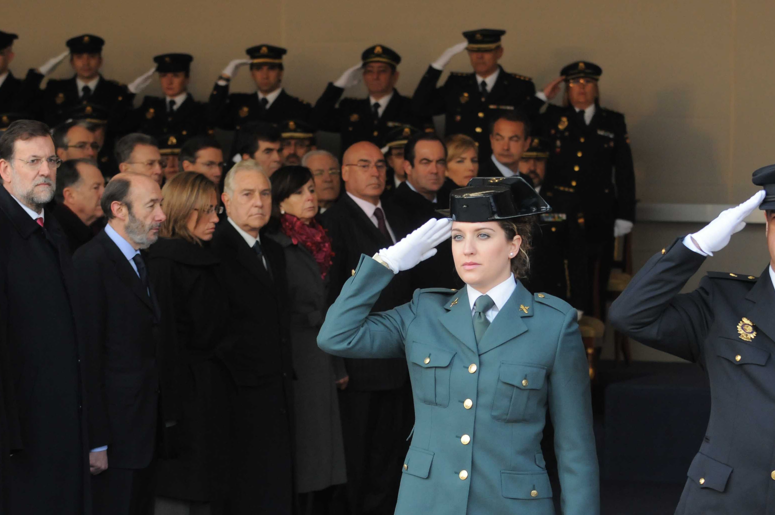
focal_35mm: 166
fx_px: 3569
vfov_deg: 8.2
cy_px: 292
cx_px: 401
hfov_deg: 12.4
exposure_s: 1/640
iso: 800
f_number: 4
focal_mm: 80
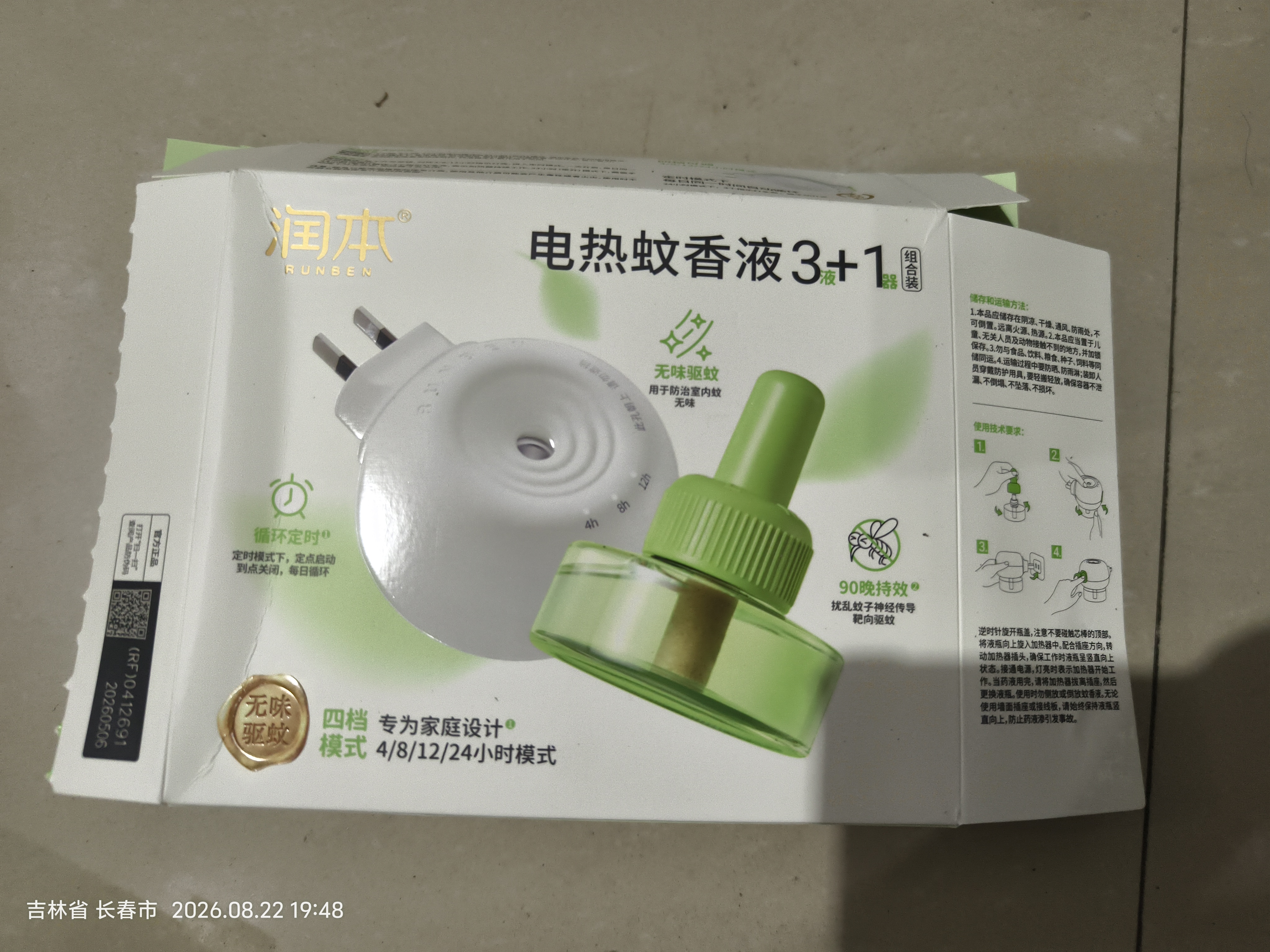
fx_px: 844
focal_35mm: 23
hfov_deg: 73.9
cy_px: 476
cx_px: 635
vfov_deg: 58.9
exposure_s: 1/33.3
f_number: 1.75
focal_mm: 8.67
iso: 1115
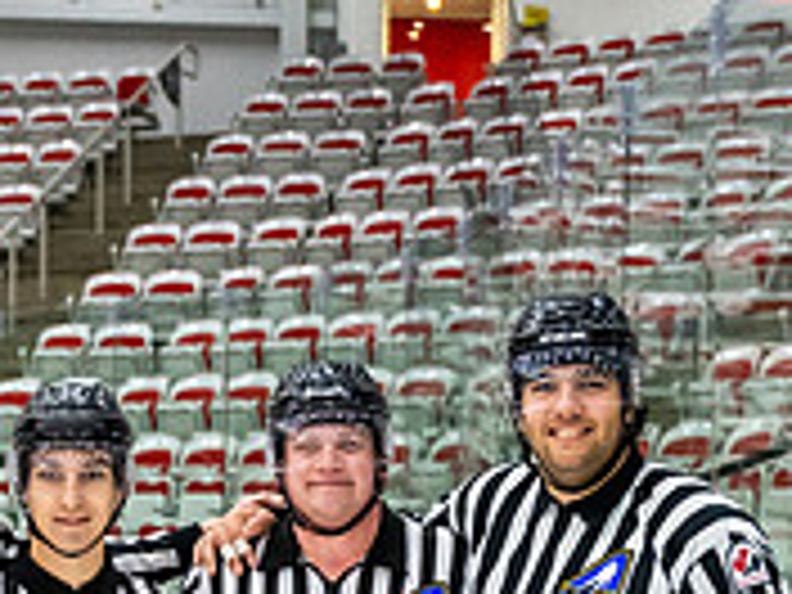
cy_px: 799
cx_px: 351
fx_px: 2791
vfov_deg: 11.8
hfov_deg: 16.1
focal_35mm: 122
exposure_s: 1/640
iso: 4000
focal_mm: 38
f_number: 2.8
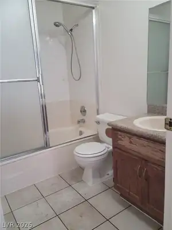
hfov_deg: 49.7
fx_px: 186
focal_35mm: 28
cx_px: 86
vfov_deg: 63.4
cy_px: 115
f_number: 2
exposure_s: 1/40
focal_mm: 5.9
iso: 250
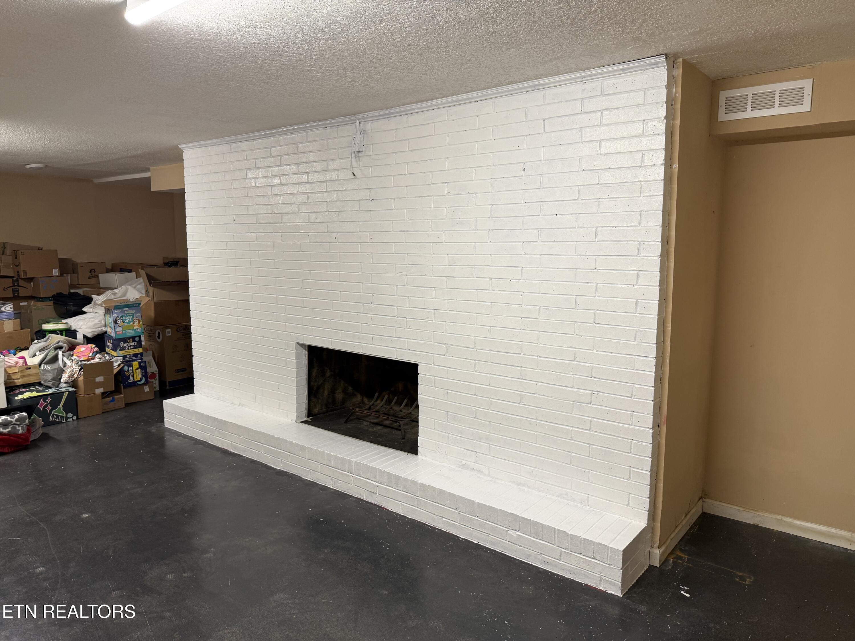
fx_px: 593
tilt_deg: -7.9
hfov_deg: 71.6
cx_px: 428
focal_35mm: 24
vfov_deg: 56.8
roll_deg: -0.8
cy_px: 320
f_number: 1.78
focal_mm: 6.76
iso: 125
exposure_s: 1/60
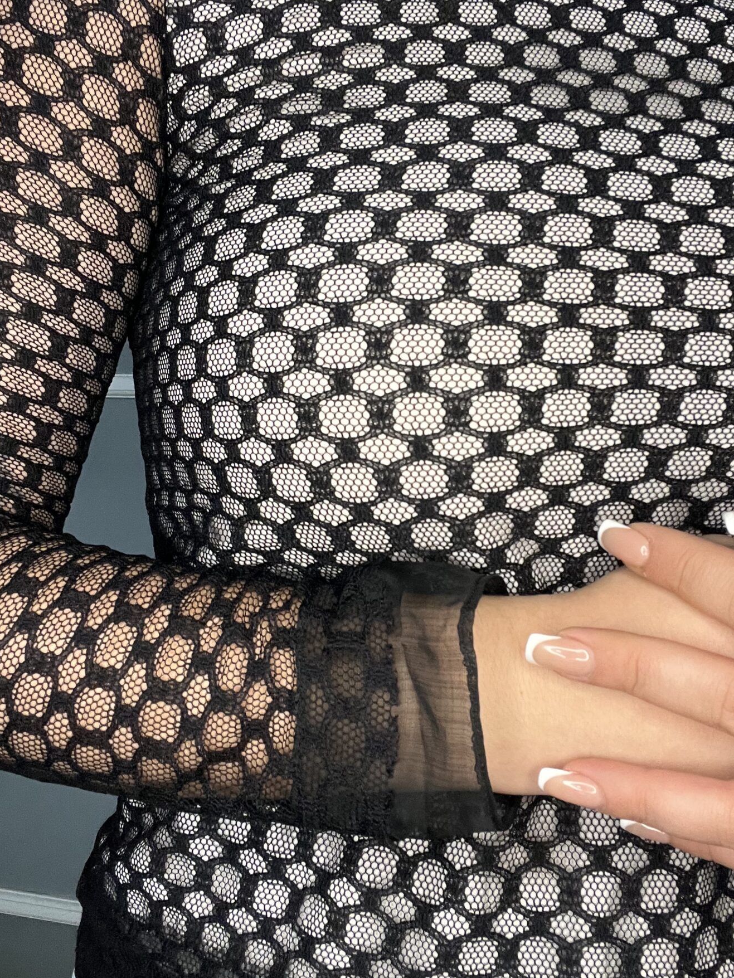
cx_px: 400
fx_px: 989
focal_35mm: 35
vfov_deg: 52.6
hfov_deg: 40.7
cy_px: 464
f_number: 2.2
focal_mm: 2.71
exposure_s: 1/50
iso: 200
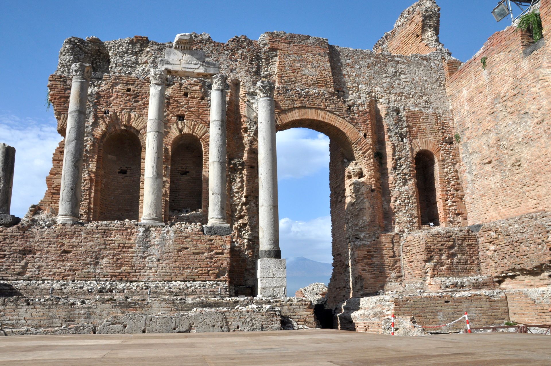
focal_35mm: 30
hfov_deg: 62.0
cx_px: 276
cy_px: 183
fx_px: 459
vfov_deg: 43.5
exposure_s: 1/200
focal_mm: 20
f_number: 14
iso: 640
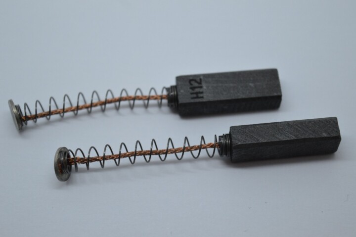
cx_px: 178
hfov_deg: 24.6
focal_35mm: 82
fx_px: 815
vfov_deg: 16.5
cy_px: 118
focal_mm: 55
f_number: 5.6
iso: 400
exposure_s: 1/125
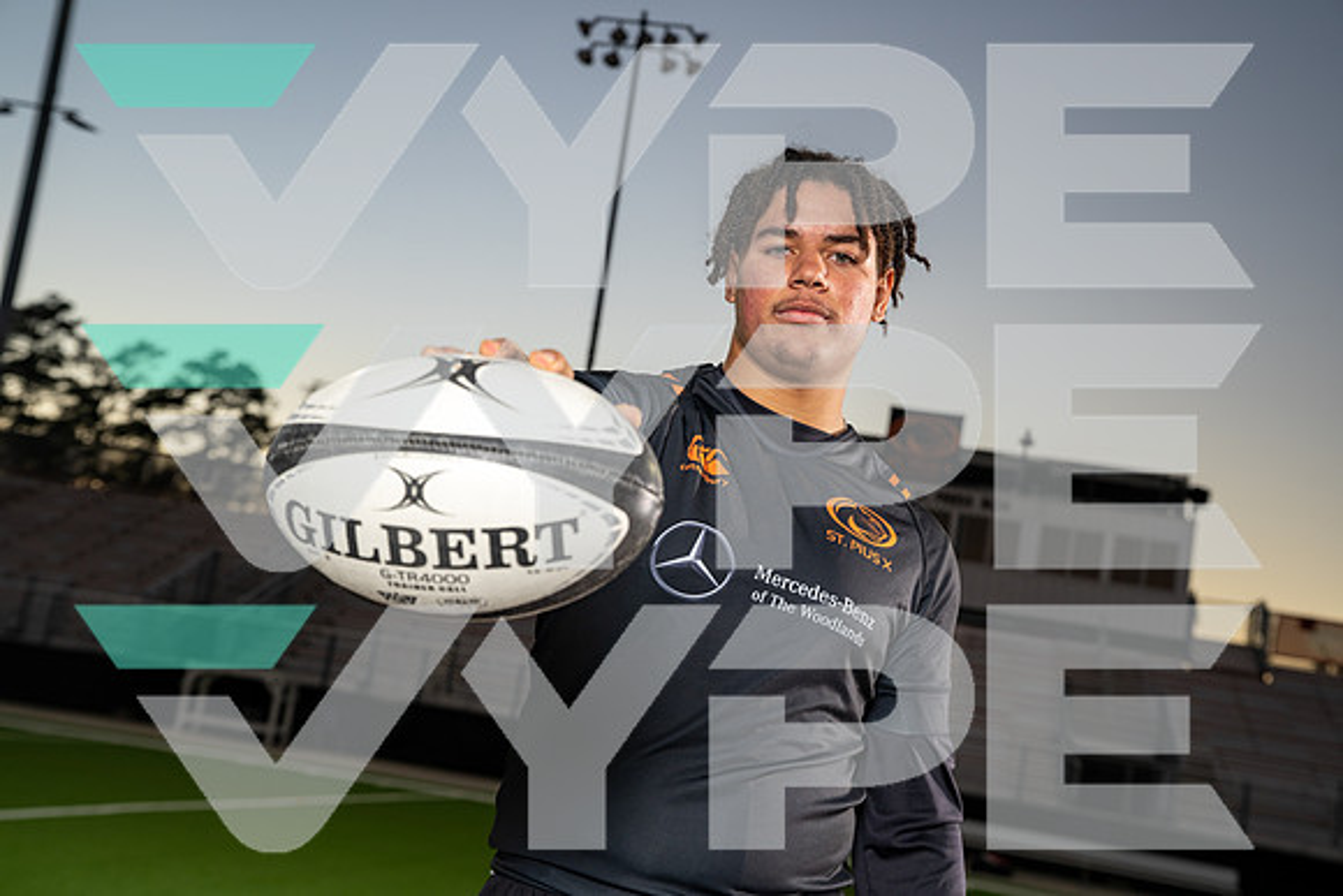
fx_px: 1791
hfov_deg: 41.1
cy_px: 448
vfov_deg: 28.1
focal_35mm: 48
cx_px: 672
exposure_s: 1/250
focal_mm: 48
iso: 160
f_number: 4.5
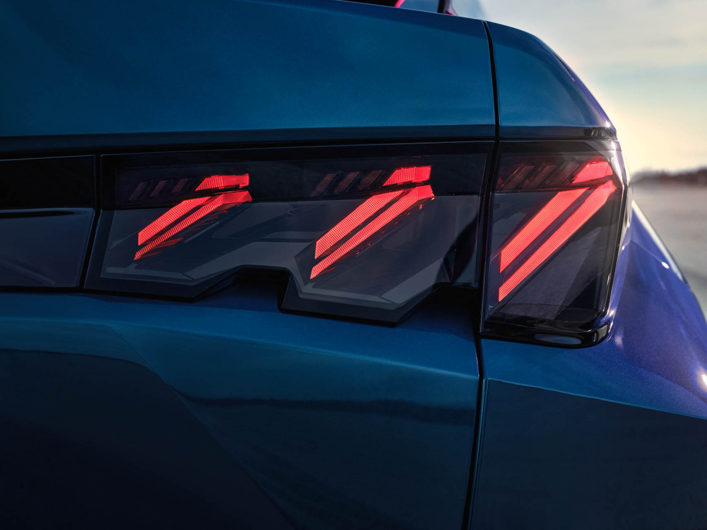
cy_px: 265
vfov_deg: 30.9
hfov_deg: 40.4
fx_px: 960
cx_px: 354
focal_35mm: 47
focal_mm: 59.8
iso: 250
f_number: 9
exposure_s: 1/100
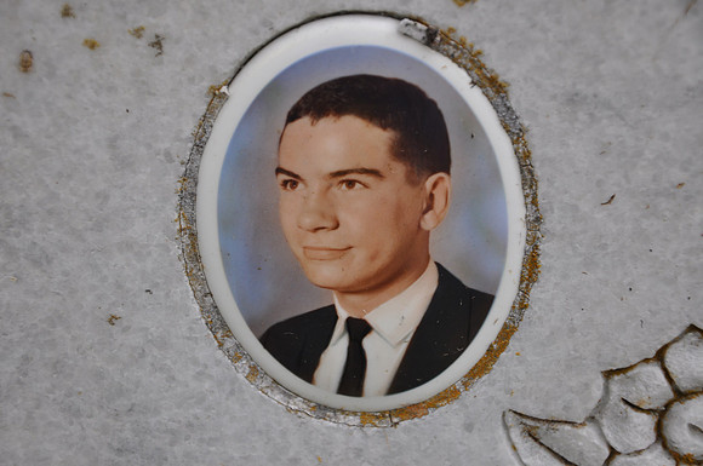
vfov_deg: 14.7
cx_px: 352
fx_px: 1814
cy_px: 233
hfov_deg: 21.9
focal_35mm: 93
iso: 400
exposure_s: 1/60
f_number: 5.3
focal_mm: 62
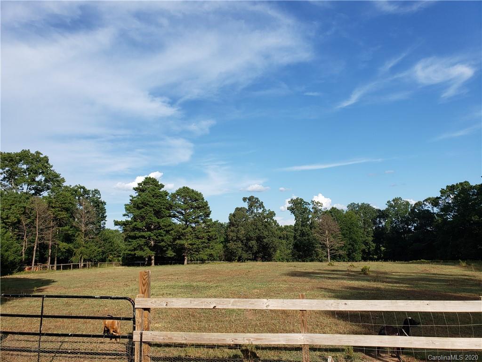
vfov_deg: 53.1
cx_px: 241
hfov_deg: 67.3
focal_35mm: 26
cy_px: 181
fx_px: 362
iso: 50
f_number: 2.4
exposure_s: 1/1369
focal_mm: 4.3
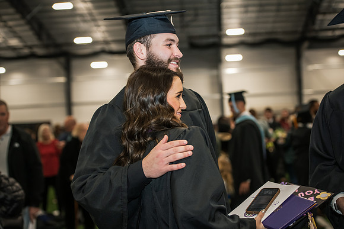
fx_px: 669
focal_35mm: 70
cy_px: 114
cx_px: 172
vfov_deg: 19.5
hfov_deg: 28.8
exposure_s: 1/200
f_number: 3.5
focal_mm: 70
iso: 2000
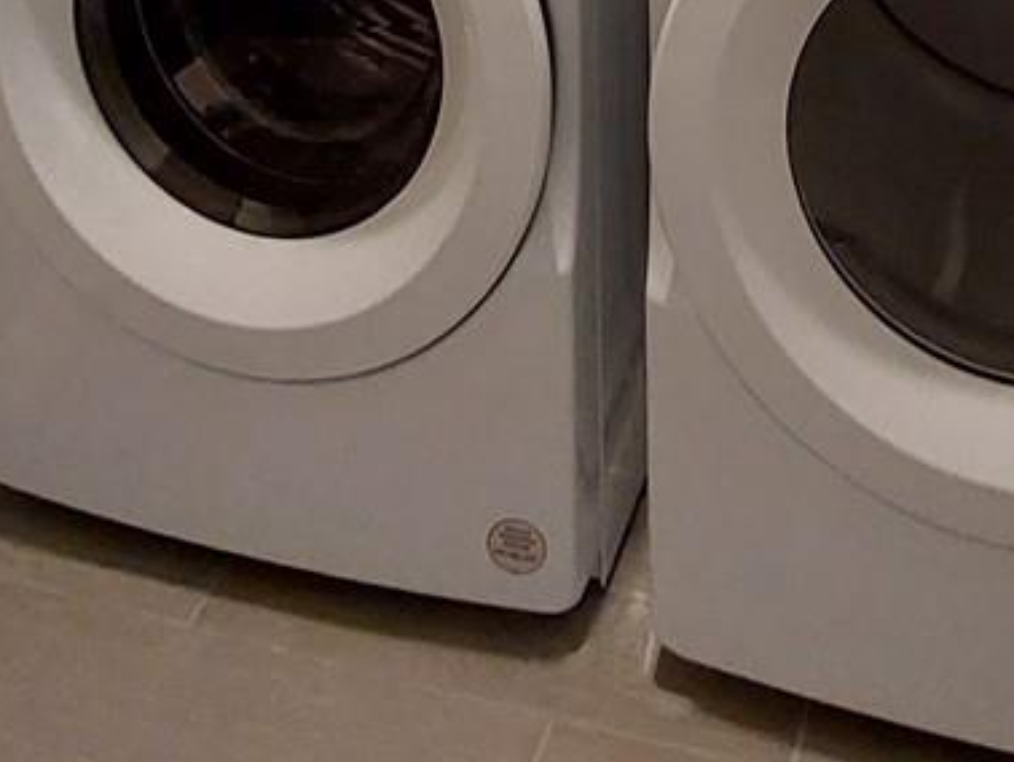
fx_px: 1612
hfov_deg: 34.8
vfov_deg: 19.0
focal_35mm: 55
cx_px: 614
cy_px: -673
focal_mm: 1.74
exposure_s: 1/60
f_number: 2.2
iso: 250
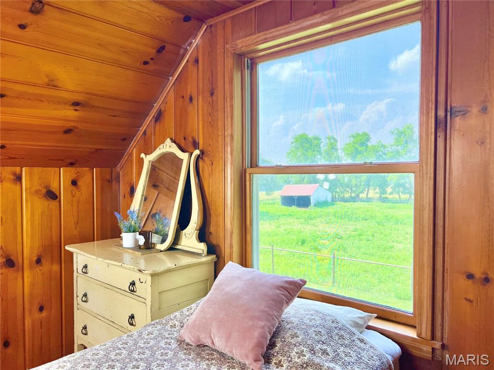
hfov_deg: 67.3
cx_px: 247
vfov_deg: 53.1
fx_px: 371
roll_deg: -0.5
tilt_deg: -1.4
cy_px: 185
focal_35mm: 26
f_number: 1.5
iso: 50
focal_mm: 5.7
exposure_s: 1/499
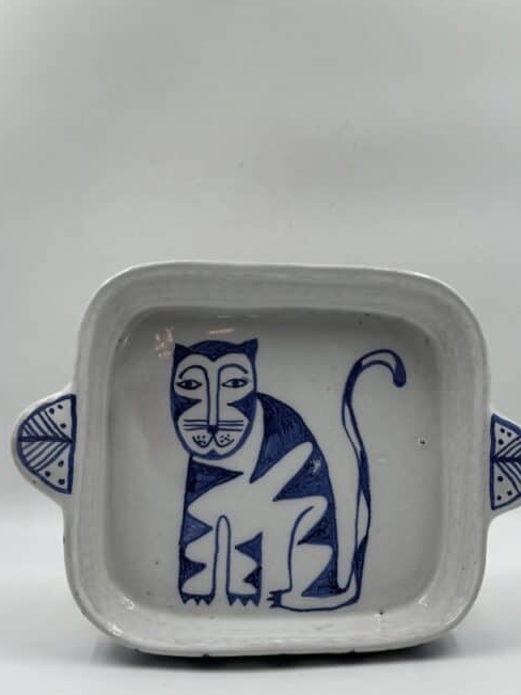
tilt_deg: -8.9
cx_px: 273
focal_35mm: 59
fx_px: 1184
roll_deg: +0.2
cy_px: 416
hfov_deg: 24.8
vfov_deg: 32.6
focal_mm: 6.86
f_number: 1.78
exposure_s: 1/435
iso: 64
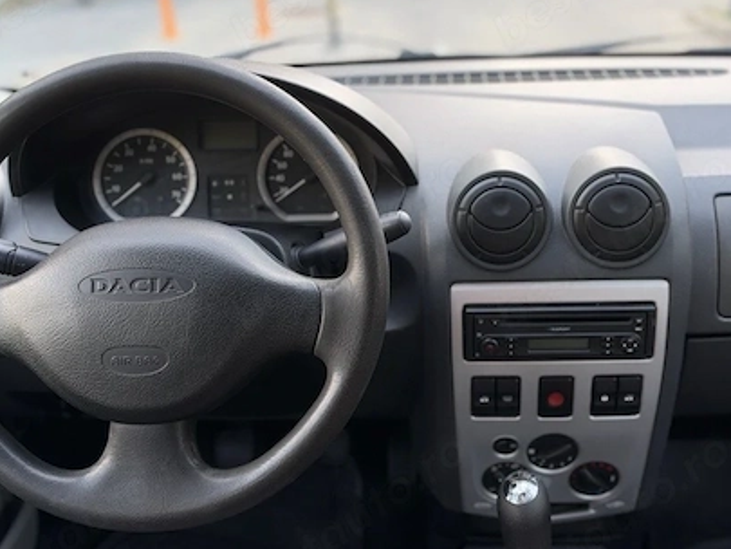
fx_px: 782
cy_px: 255
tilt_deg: -23.9
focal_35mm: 37
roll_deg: +1.8
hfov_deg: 49.8
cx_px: 437
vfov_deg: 38.7
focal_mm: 6.93
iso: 80
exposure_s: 1/154
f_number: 1.8
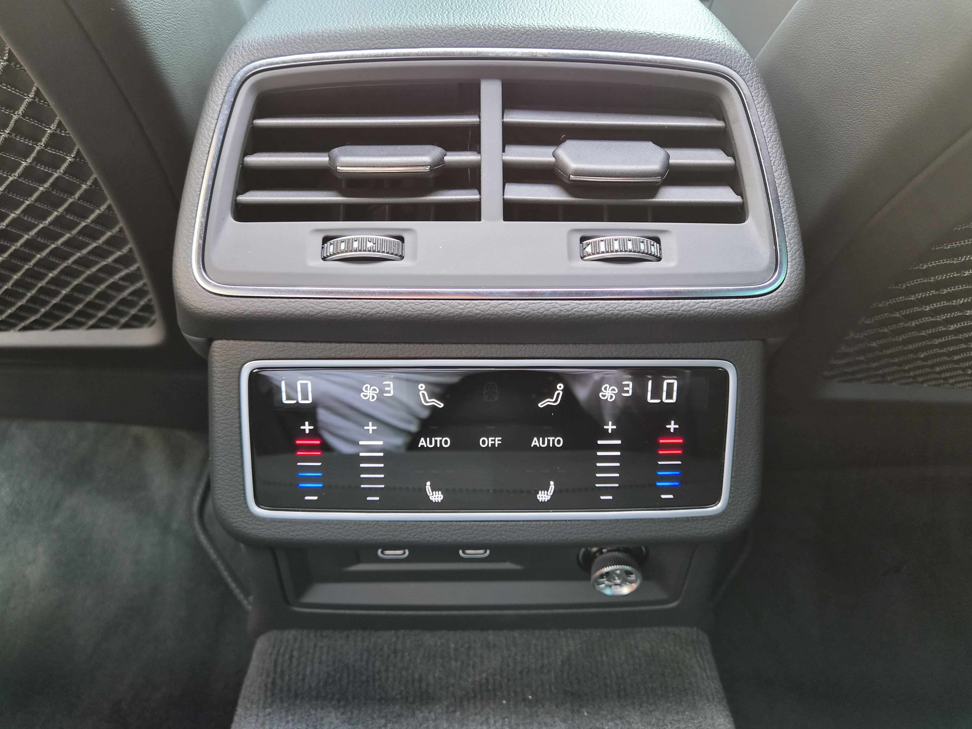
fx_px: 674
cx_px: 474
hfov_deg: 71.6
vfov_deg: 56.8
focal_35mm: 24
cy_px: 365
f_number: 1.8
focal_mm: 5.4
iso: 80
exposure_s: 1/66
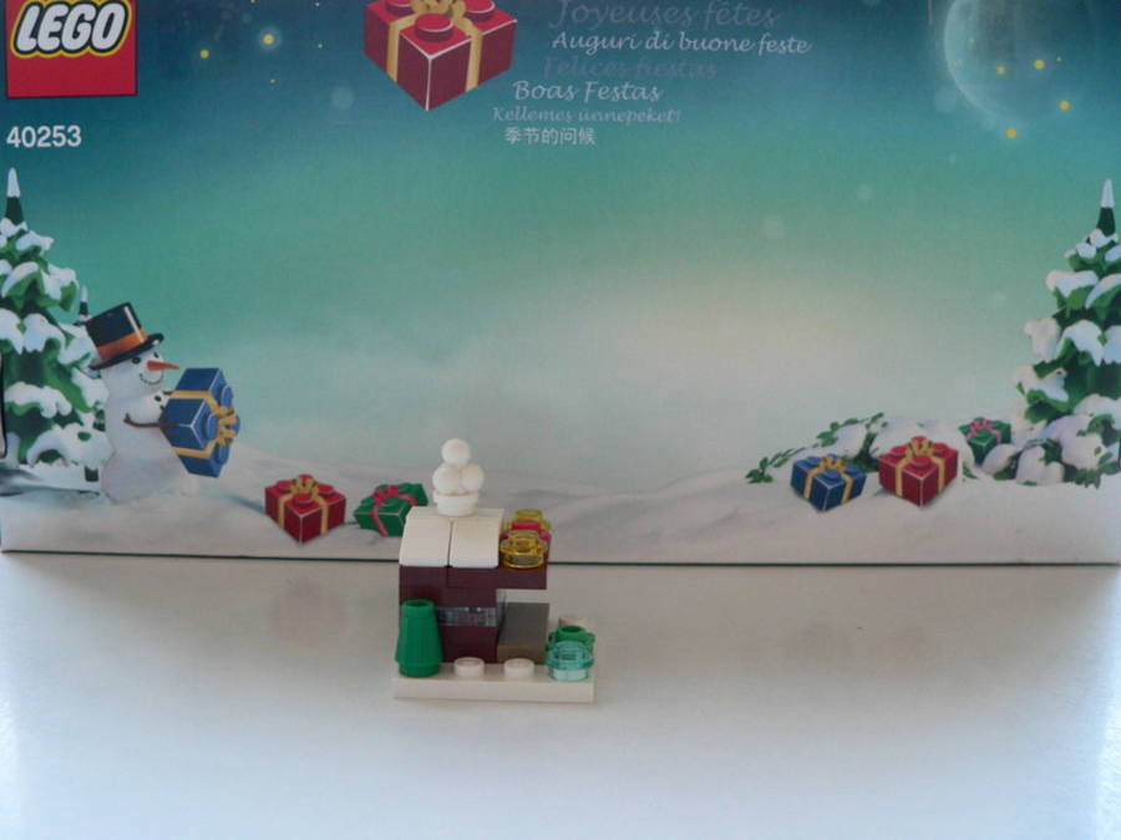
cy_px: 420
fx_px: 1166
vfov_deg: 39.7
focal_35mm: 36
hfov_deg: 51.4
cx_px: 560
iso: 200
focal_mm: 6
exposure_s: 1/40
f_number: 2.8
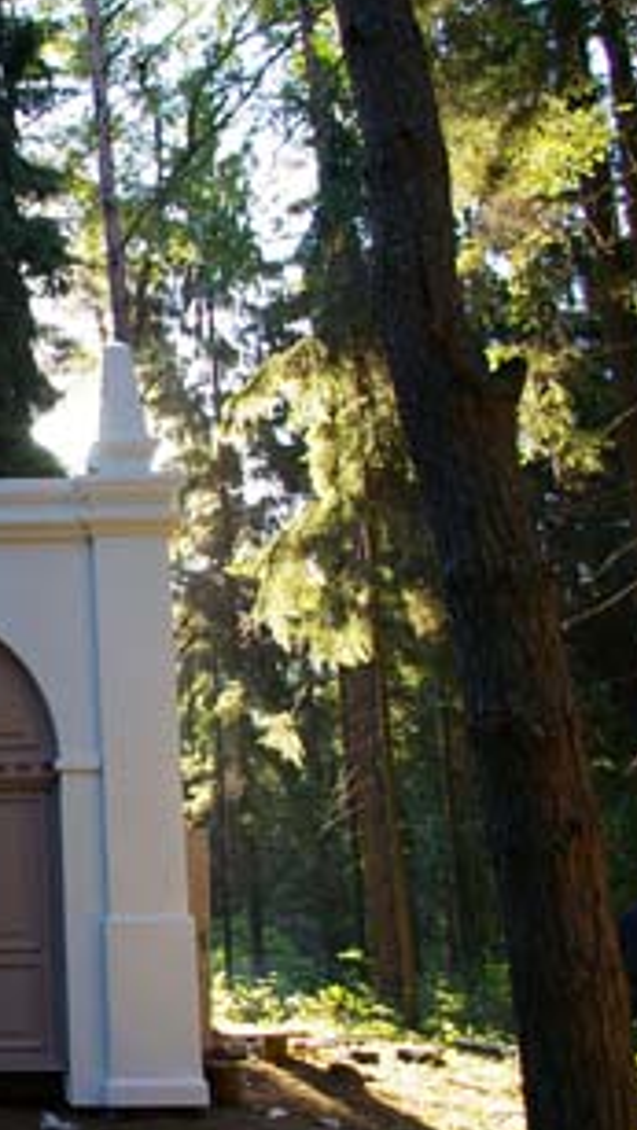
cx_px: -158
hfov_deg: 23.4
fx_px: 1379
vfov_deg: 44.6
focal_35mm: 46
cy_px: 582
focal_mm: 18
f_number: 5.6
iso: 200
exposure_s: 1/40
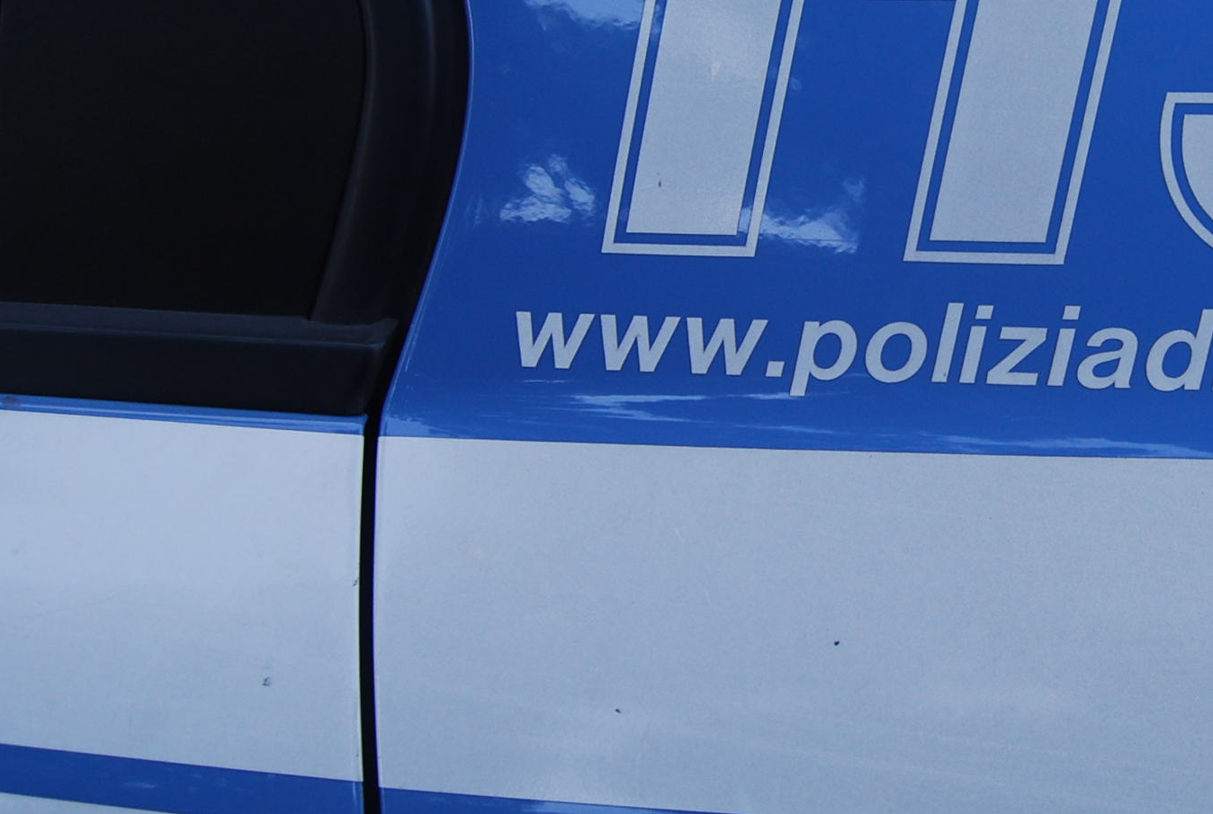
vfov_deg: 23.3
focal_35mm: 58
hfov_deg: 33.2
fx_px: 1958
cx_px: 1006
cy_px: 231
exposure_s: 1/100
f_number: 5
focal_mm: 18
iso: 200
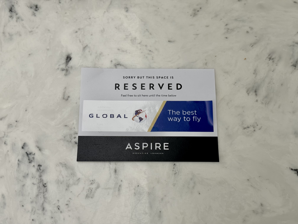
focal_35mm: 48
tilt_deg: -72.6
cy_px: 112
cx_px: 149
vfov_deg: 30.3
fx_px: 413
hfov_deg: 39.7
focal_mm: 6.76
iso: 50
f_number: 1.78
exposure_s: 1/157
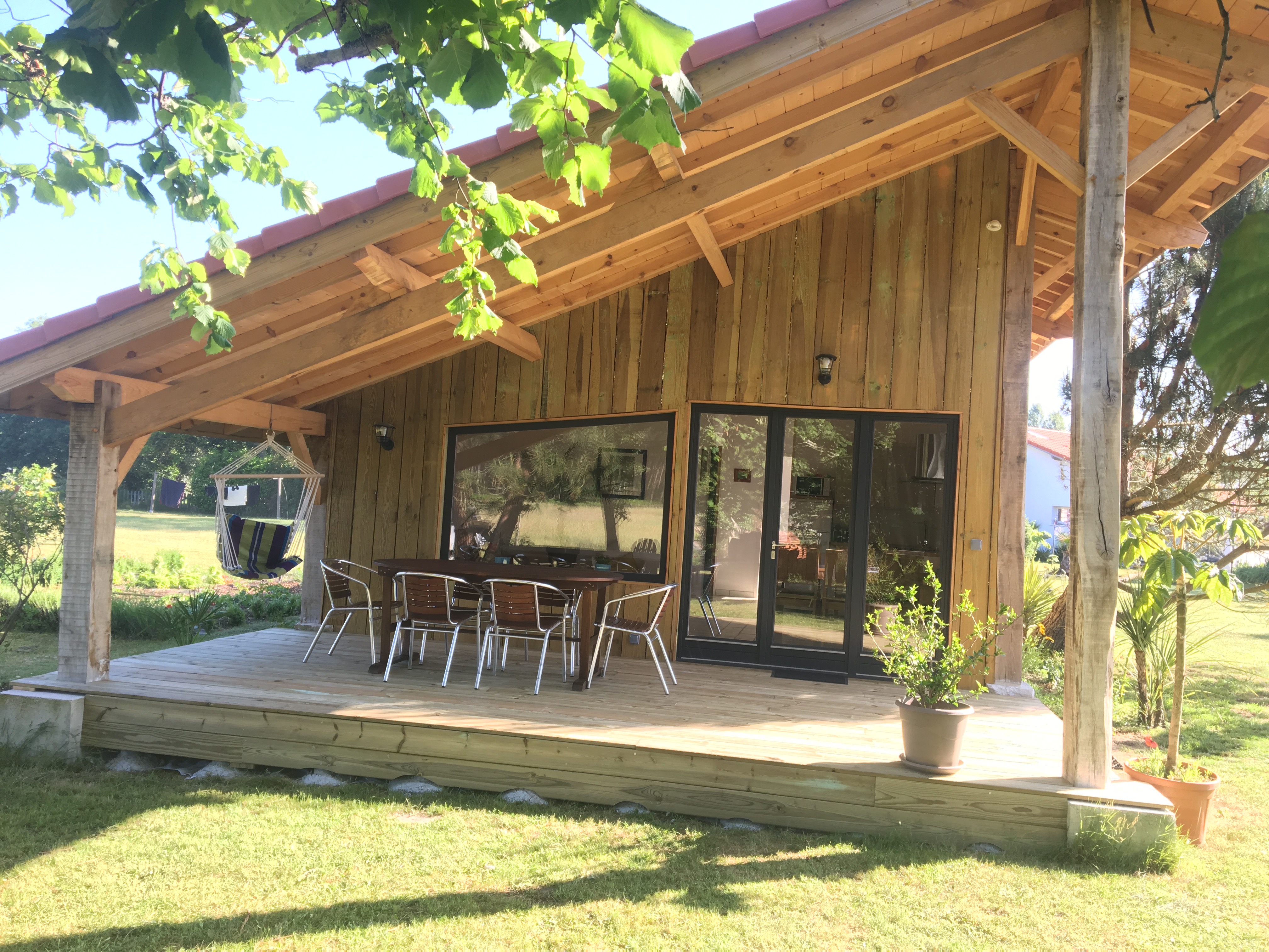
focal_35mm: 29
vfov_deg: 48.2
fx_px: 1063
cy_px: 476
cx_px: 634
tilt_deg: +1.4
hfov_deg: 61.7
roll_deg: -3.1
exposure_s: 1/100
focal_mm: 4.15
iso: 25
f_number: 2.2
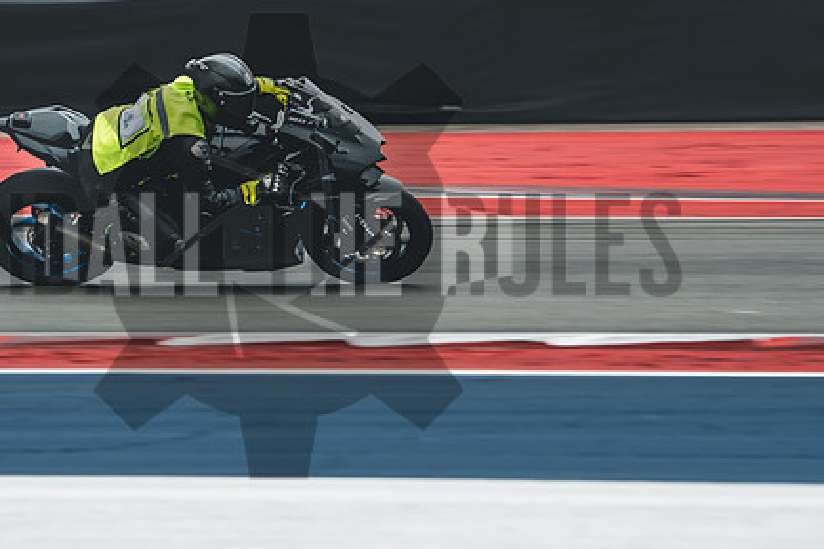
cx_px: 278
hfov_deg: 5.1
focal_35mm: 403
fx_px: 9224
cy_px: 247
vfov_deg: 3.4
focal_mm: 200
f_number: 4.5
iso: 160
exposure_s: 1/320
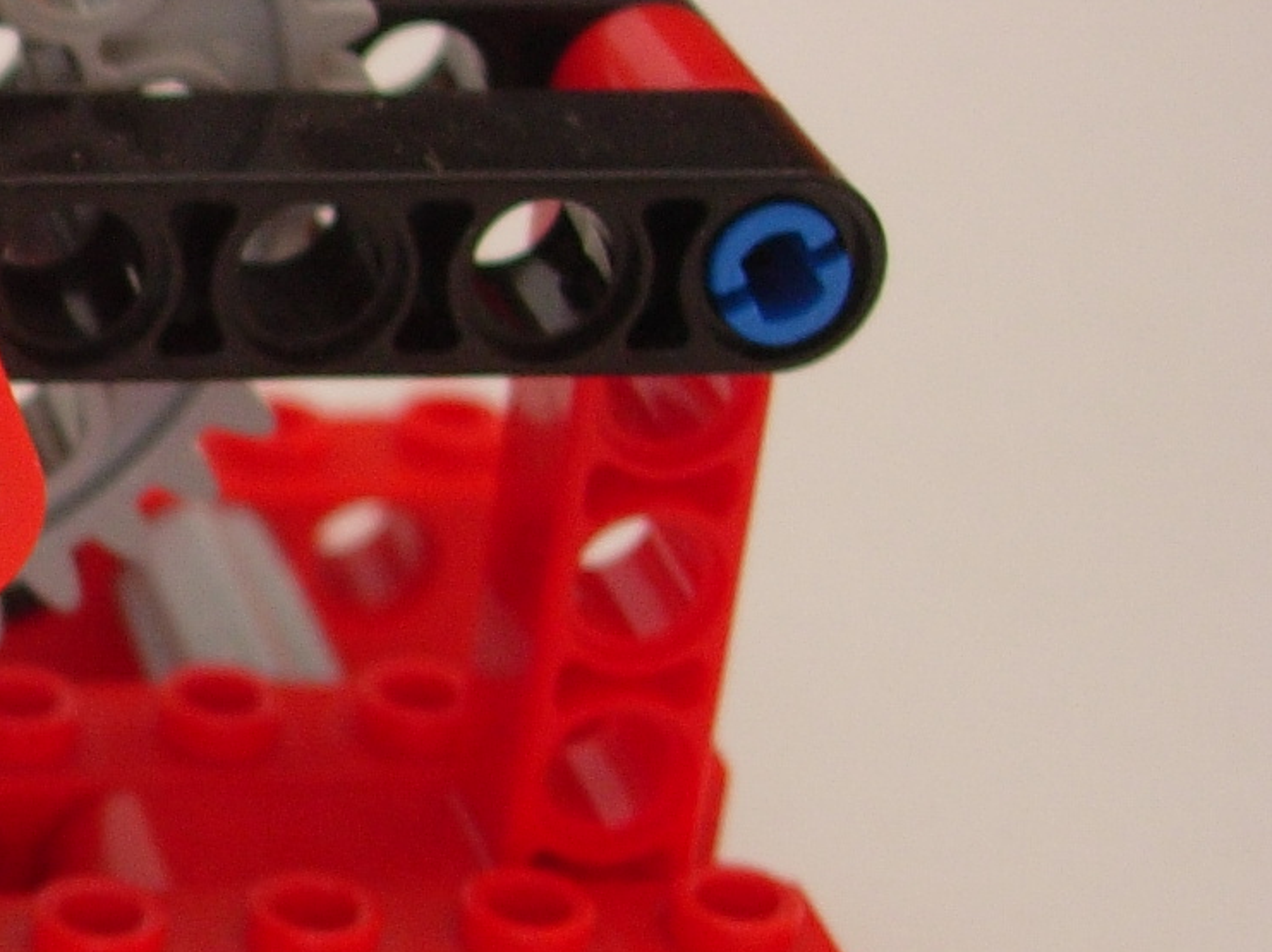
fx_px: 4885
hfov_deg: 13.5
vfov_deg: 11.1
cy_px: 732
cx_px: -924
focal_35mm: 133
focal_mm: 7.8
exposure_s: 1/47.9
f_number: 2.8
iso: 64
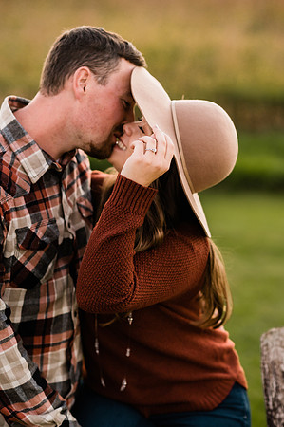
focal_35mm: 85
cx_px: 142
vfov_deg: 23.9
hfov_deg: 16.0
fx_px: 1008
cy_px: 214
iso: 500
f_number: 2.5
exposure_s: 1/200
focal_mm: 85
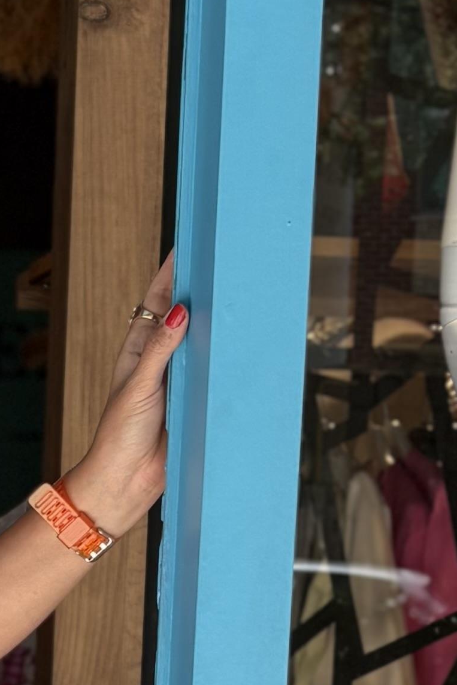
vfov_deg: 14.6
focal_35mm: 135
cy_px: 850
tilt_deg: -6.7
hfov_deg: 9.7
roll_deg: -0.7
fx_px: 2570
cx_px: -349
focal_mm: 5.96
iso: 40
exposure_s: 1/290
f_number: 1.6
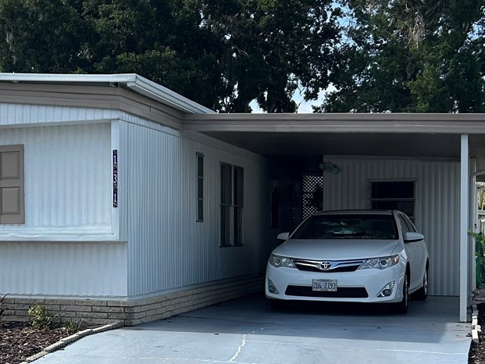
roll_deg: +0.0
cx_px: 39
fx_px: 939
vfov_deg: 21.8
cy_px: 254
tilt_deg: -0.7
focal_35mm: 67
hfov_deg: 27.8
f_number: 1.5
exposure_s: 1/4115
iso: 50
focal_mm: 5.7
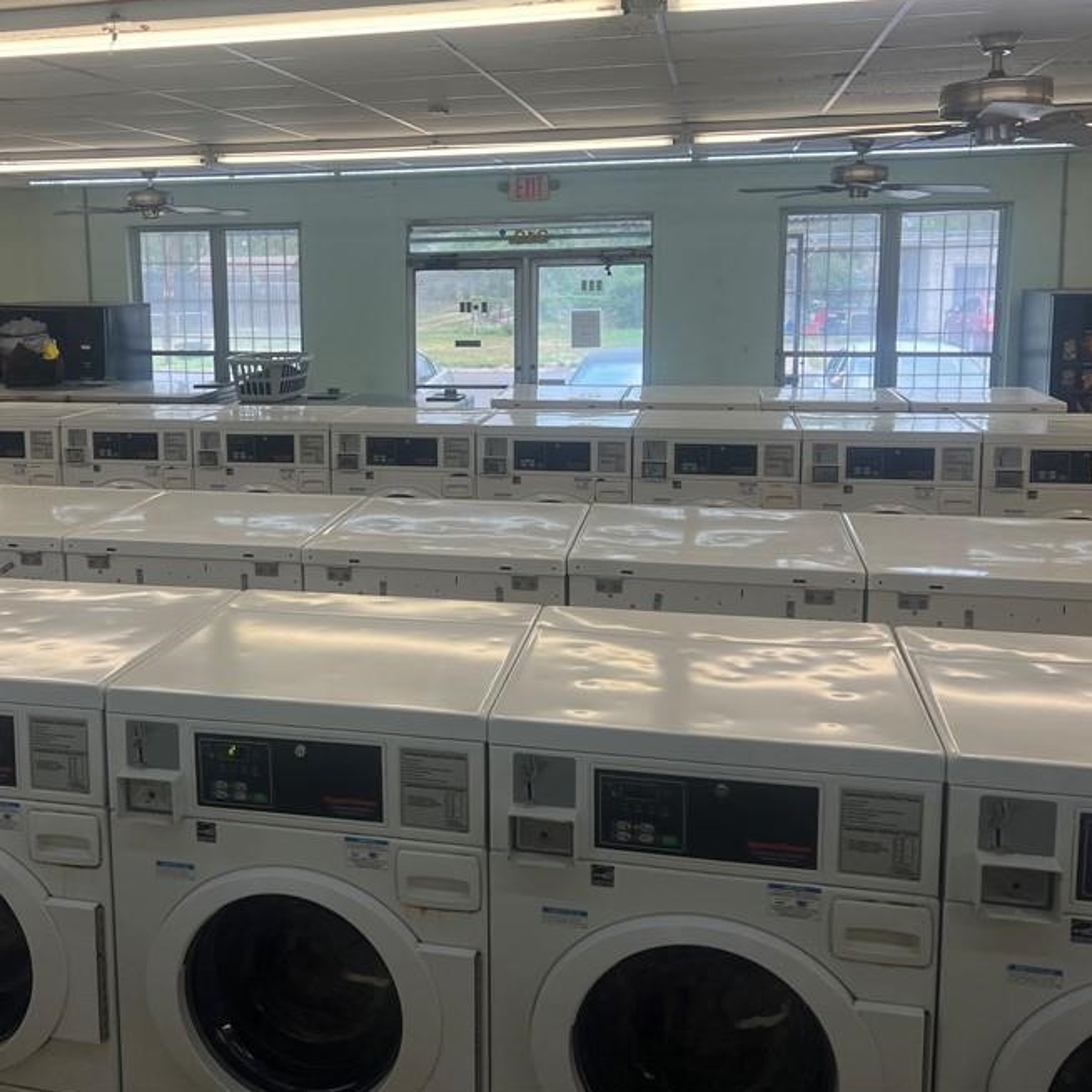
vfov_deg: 45.9
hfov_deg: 45.4
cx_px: 374
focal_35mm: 36
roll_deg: +0.9
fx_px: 1285
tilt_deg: -7.7
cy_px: 456
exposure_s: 1/352
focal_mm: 5.7
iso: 50
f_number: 1.5
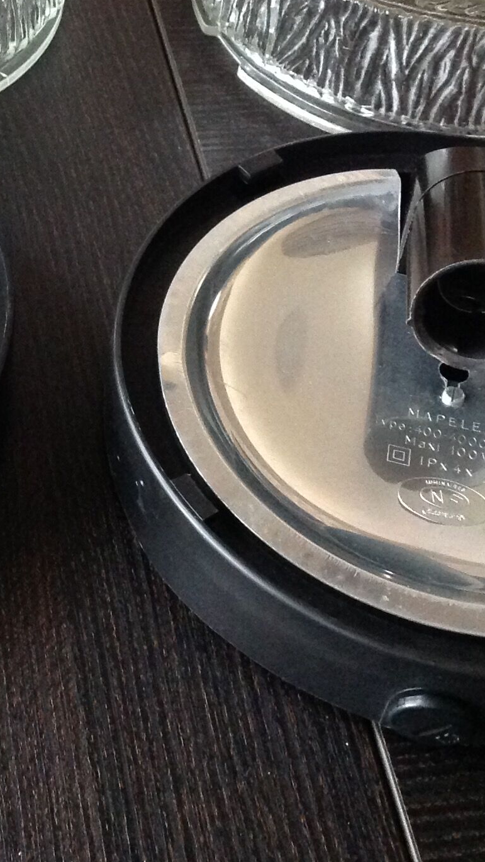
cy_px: 260
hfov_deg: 16.5
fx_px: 1646
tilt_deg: -45.2
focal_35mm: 72
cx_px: 46
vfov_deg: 29.1
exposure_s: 1/15
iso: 400
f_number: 2.4
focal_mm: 4.28
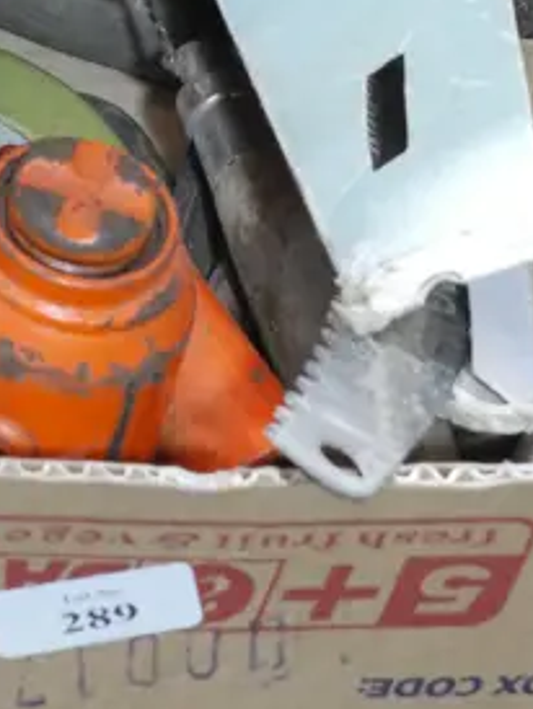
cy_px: -238
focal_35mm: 254
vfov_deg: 7.7
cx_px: -133
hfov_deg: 5.8
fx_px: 5207
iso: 3200
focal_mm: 34
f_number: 5.4
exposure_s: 1/80
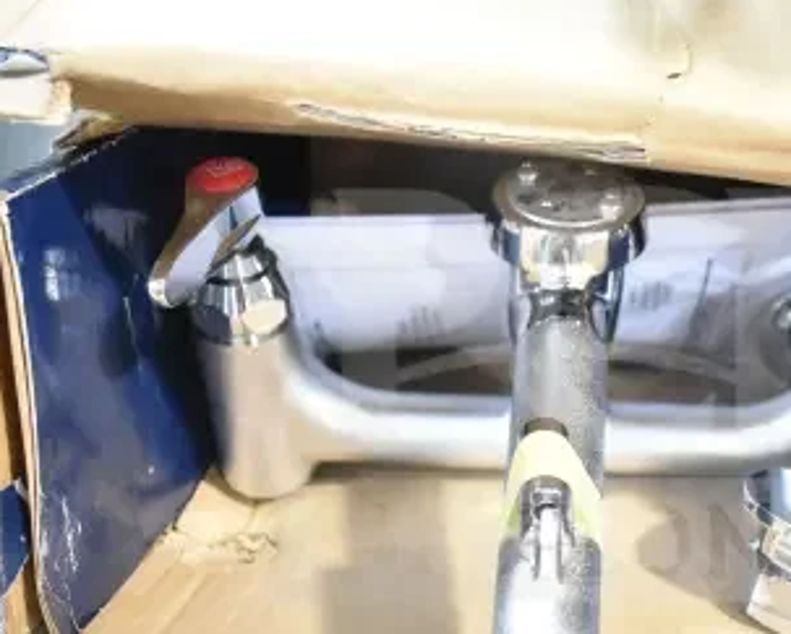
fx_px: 1195
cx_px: 564
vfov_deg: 29.6
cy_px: 395
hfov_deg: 36.0
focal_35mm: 51
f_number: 3.5
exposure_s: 1/40
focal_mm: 18
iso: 1600
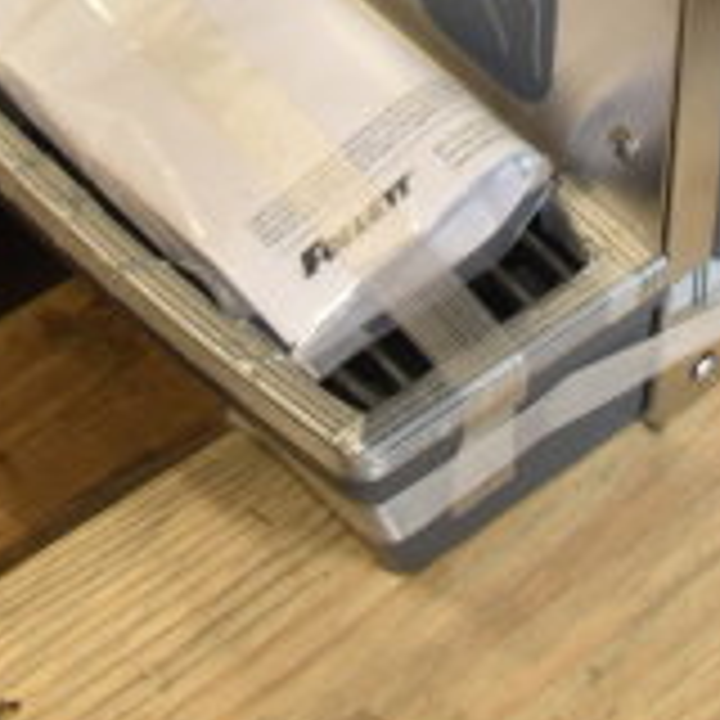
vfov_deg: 10.1
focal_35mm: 146
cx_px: 580
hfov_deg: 11.9
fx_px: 3436
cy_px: -1114
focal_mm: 20
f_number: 3.8
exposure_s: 1/30
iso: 560
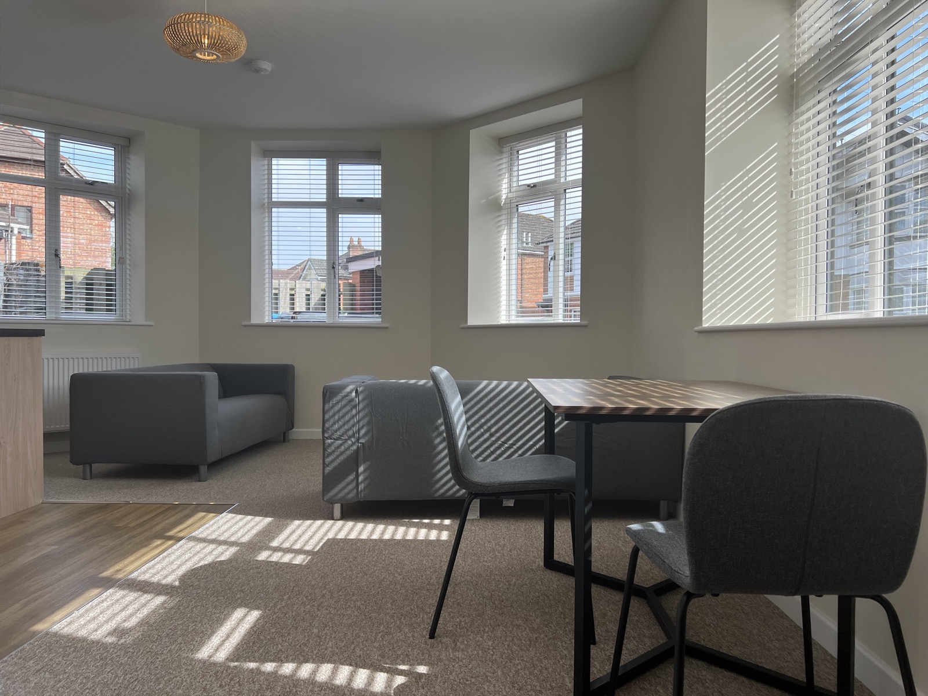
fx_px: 697
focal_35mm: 26
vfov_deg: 53.1
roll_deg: +0.0
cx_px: 464
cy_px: 348
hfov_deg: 67.3
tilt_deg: -1.0
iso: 50
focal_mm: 5.7
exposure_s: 1/662
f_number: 1.5
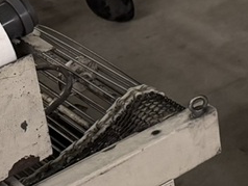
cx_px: 596
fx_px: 925
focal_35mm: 129
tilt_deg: -12.5
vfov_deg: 10.2
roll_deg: +0.3
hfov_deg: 12.2
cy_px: -244
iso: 200
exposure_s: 1/92
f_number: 1.78
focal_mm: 6.76
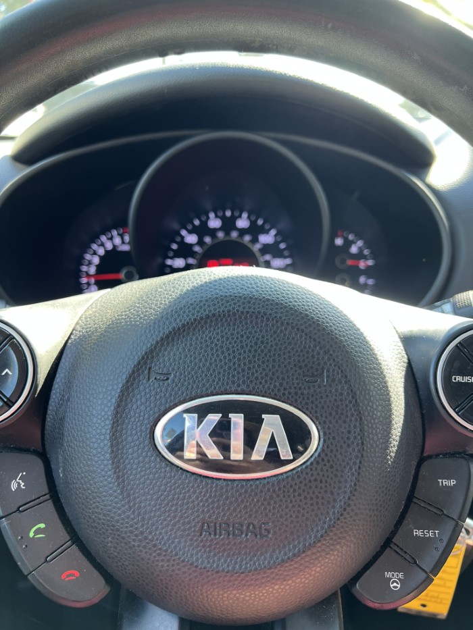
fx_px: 474
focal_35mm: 26
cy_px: 315
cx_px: 236
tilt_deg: -22.1
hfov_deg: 53.1
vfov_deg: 67.3
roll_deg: -1.8
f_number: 1.5
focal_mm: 5.7
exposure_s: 1/121
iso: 125
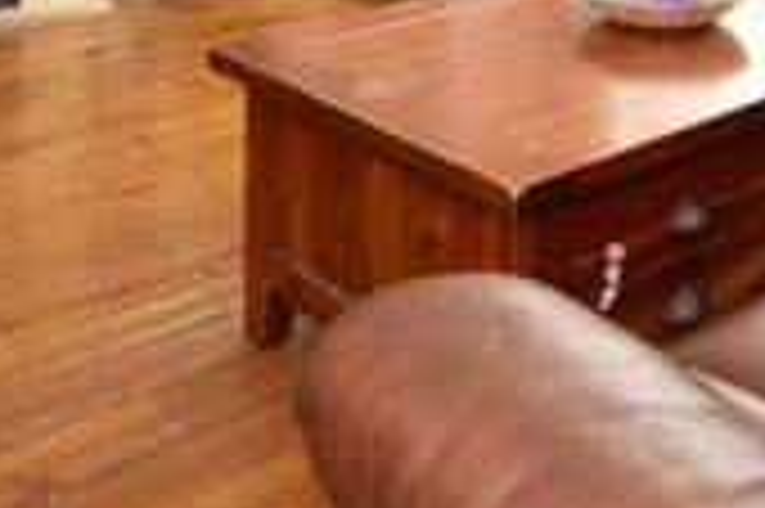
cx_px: 518
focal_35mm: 58
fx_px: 1231
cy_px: -357
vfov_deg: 18.9
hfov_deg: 34.2
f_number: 7.1
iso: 400
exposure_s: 1/40
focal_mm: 10
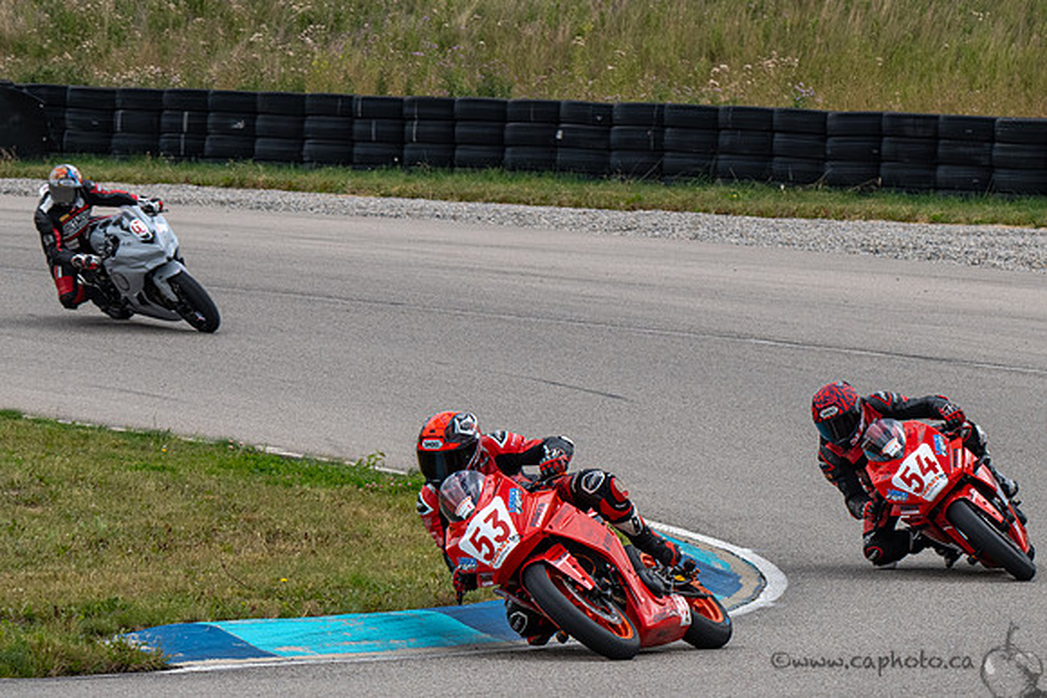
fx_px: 8305
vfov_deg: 4.8
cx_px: 585
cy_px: 471
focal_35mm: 286
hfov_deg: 7.2
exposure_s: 1/1250
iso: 720
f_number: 9
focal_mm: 180
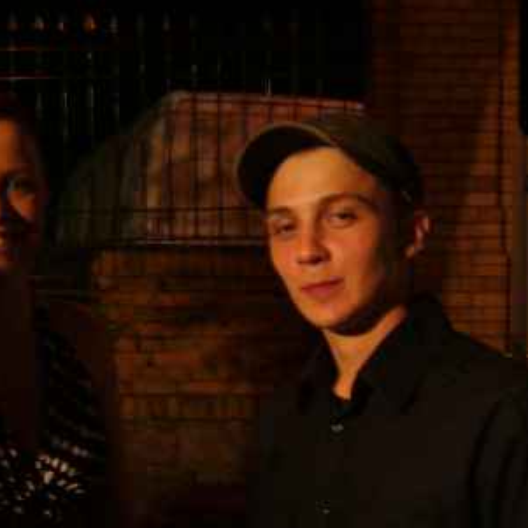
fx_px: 1242
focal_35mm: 72
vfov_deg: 24.0
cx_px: 158
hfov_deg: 23.8
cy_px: 287
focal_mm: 5.8
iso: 200
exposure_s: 1/8
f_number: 2.8
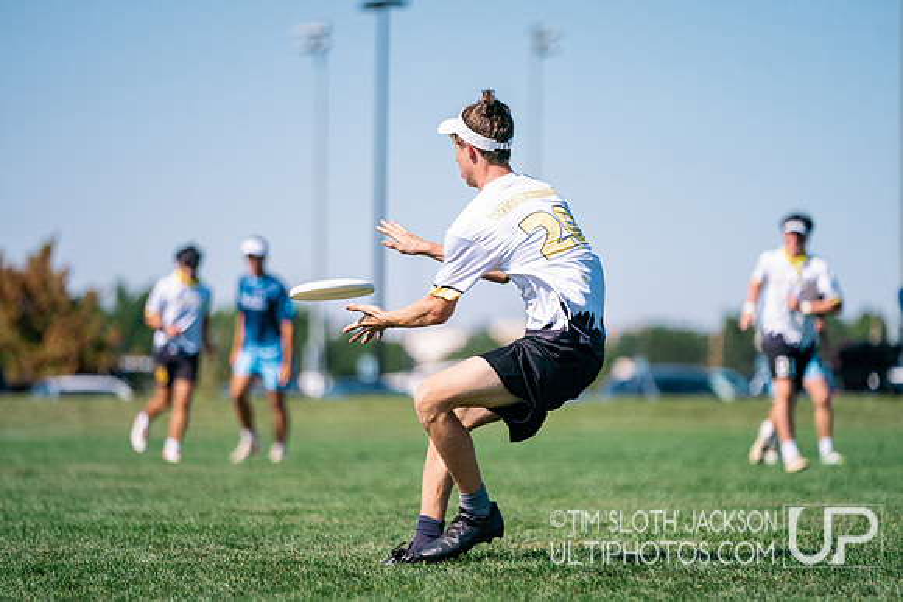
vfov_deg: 6.2
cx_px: 478
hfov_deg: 9.3
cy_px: 321
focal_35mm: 221
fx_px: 5537
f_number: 2.8
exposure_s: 1/12800
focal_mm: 200
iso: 400
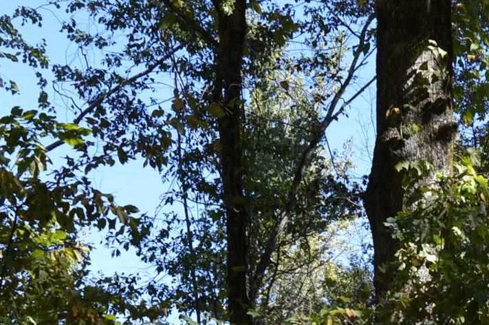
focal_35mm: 95
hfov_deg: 21.3
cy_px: 441
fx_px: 1289
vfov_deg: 13.7
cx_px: 370
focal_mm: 18
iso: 125
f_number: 5.6
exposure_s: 1/125
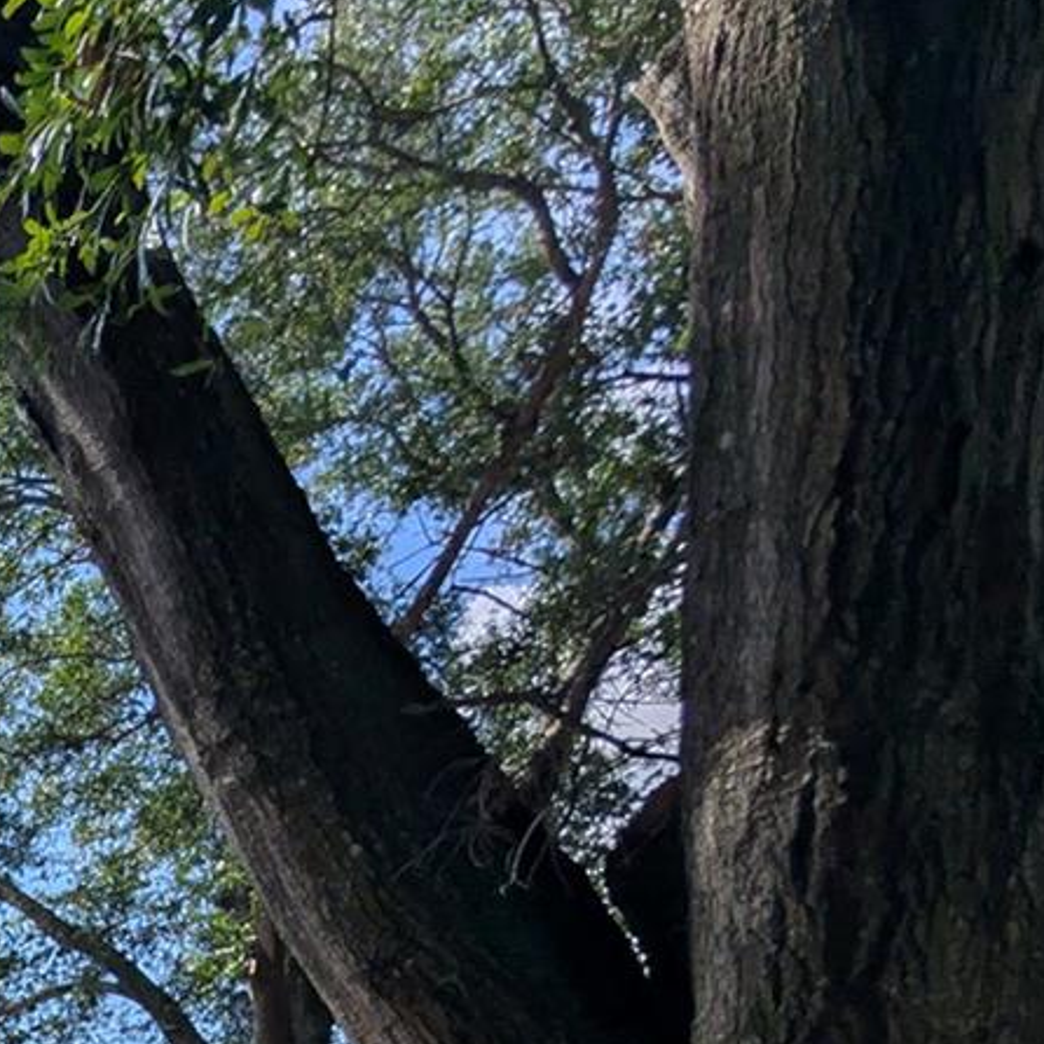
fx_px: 1297
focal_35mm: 38
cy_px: 1316
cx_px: -674
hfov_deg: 25.5
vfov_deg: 33.6
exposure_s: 1/5435
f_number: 1.7
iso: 48
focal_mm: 2.02
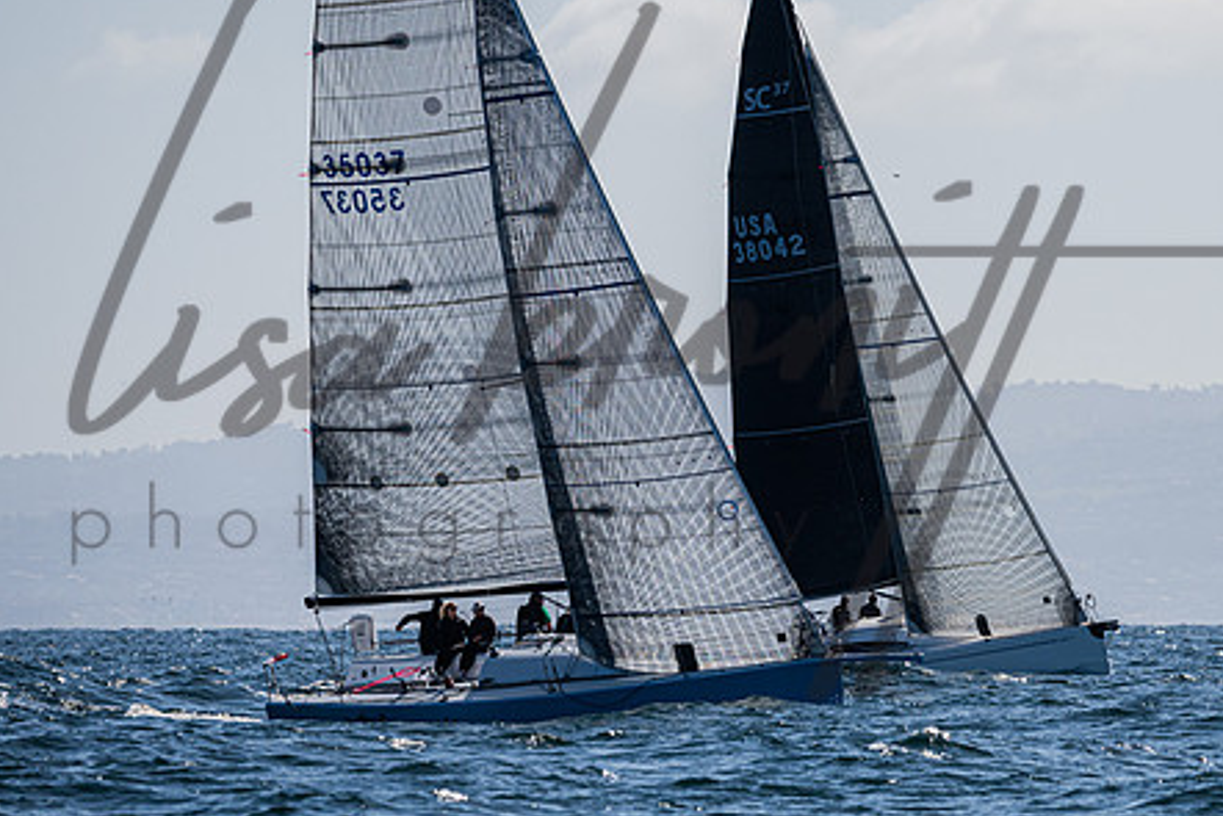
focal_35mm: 429
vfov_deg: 3.2
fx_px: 14578
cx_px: 774
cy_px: 465
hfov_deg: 4.8
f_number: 5
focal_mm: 240
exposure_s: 1/8000
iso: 400
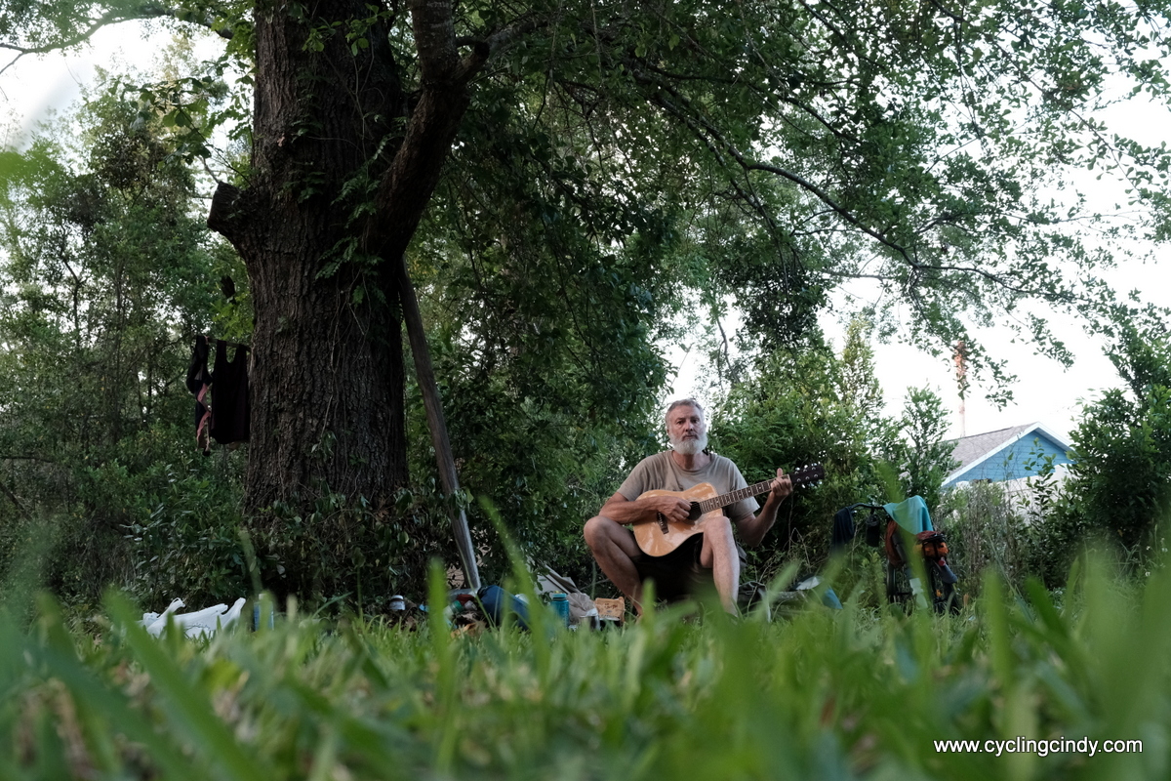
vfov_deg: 33.4
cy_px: 390
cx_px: 586
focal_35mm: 40
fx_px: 1301
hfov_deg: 48.5
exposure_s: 1/100
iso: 1600
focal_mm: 26.5
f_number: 6.4
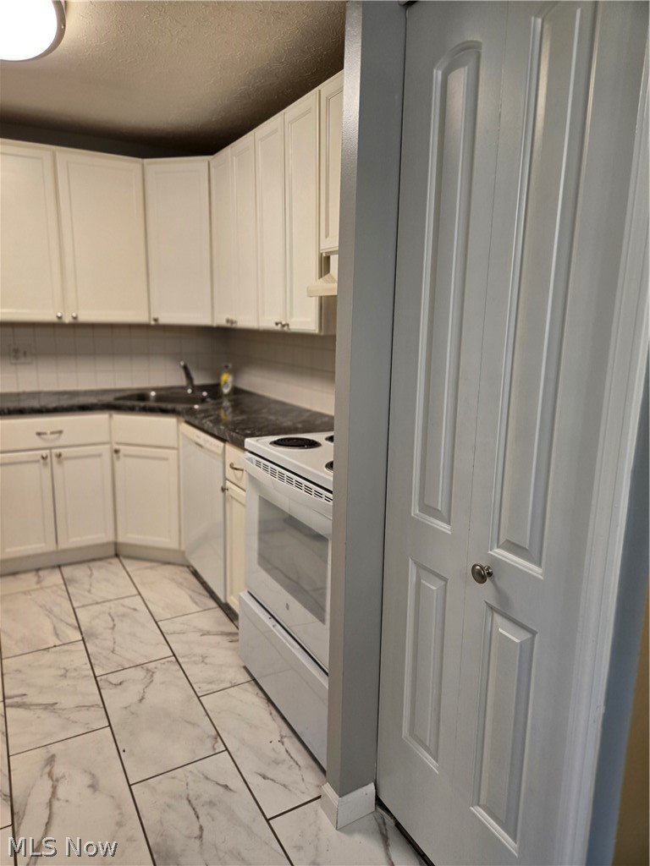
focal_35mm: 23
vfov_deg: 73.9
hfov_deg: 58.9
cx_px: 325
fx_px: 576
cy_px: 433
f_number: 1.8
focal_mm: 5.4
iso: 125
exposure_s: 1/120
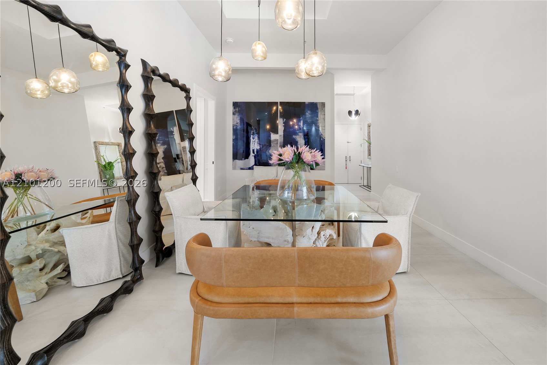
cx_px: 274
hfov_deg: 112.6
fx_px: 182
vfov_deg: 90.1
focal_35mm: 12
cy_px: 182
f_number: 8
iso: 400
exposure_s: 1/20
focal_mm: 12
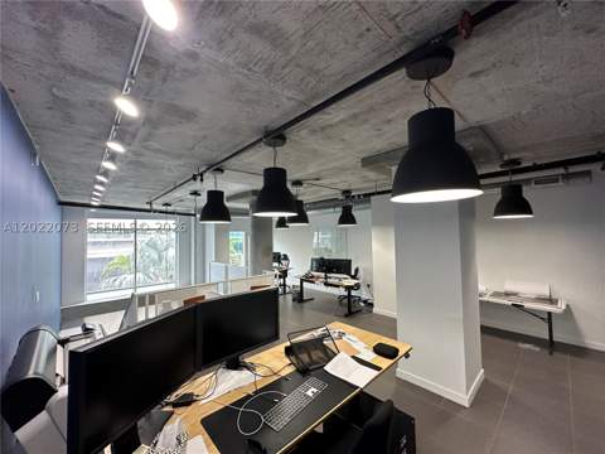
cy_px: 227
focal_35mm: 14
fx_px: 245
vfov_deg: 85.7
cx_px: 302
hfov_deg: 102.1
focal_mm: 2.22
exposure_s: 1/120
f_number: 2.2
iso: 250
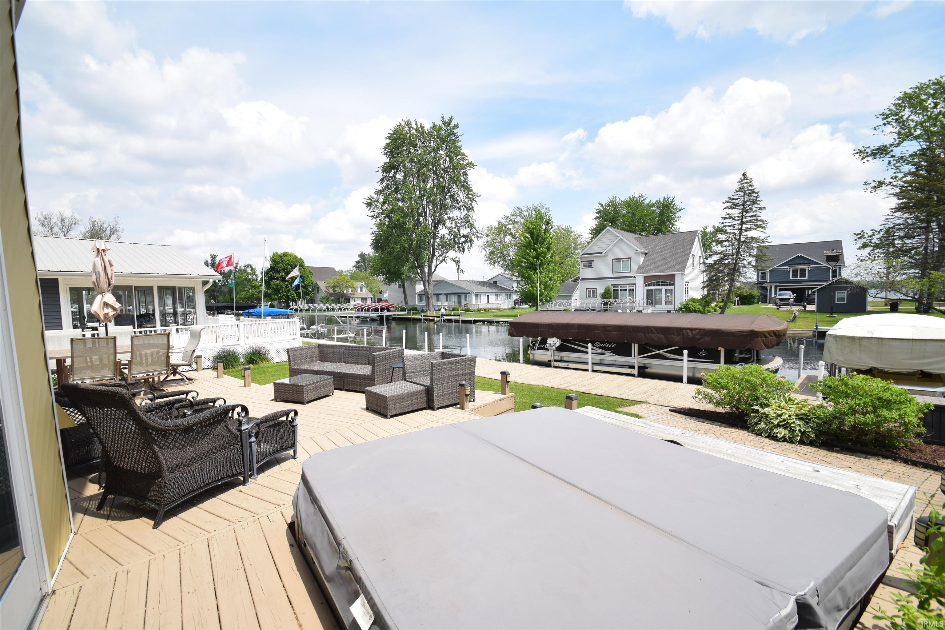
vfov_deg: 77.3
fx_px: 394
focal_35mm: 15
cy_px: 315
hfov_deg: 100.4
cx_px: 472
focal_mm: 10
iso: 200
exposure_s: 1/400
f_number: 10
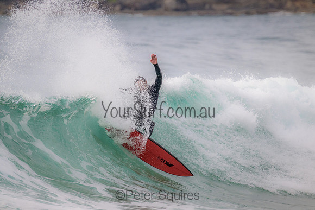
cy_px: 105
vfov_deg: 1.7
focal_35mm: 800
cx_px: 158
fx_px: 7001
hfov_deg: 2.6
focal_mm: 800
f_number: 11
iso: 2000
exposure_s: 1/2000
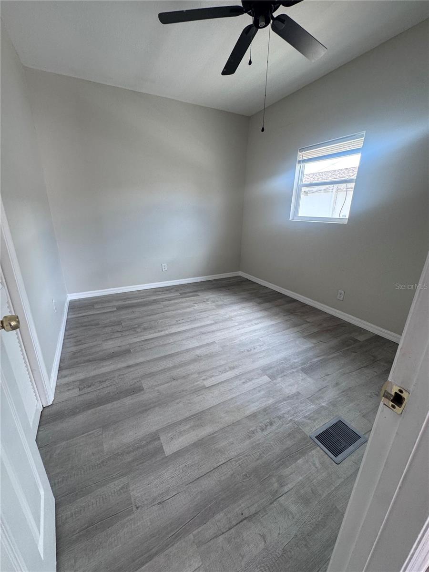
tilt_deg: -19.9
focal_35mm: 14
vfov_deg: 102.1
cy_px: 286
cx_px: 214
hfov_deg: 85.7
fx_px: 231
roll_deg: -0.4
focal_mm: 2.22
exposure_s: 1/99
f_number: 2.2
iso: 160
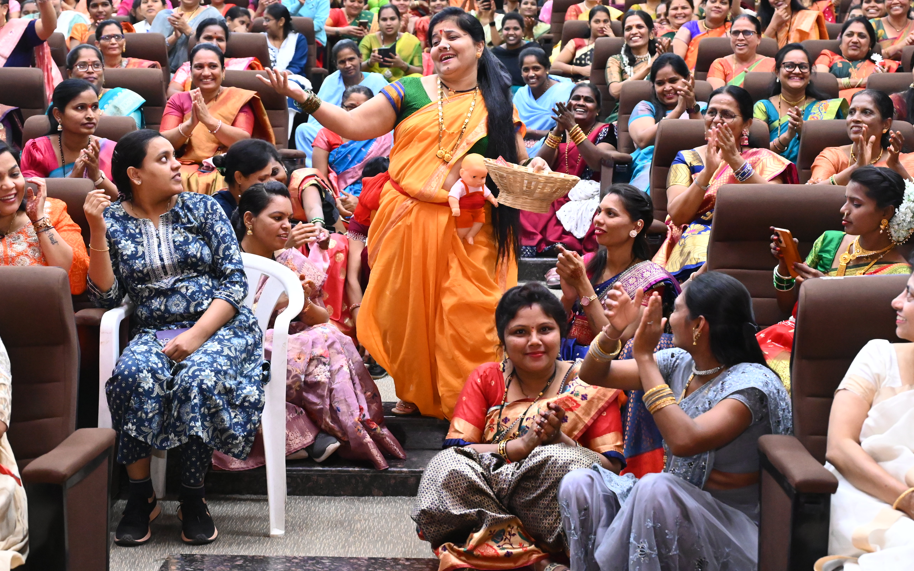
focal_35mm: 61
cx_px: 418
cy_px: 230
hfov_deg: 33.5
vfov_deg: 21.3
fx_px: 1520
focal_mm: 51
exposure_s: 1/160
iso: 10000
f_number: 4.5
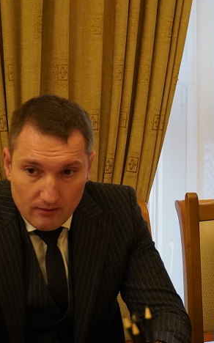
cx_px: 210
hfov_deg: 12.9
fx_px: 934
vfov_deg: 20.8
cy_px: 205
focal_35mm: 100
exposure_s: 1/100
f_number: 4
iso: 1600
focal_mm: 34
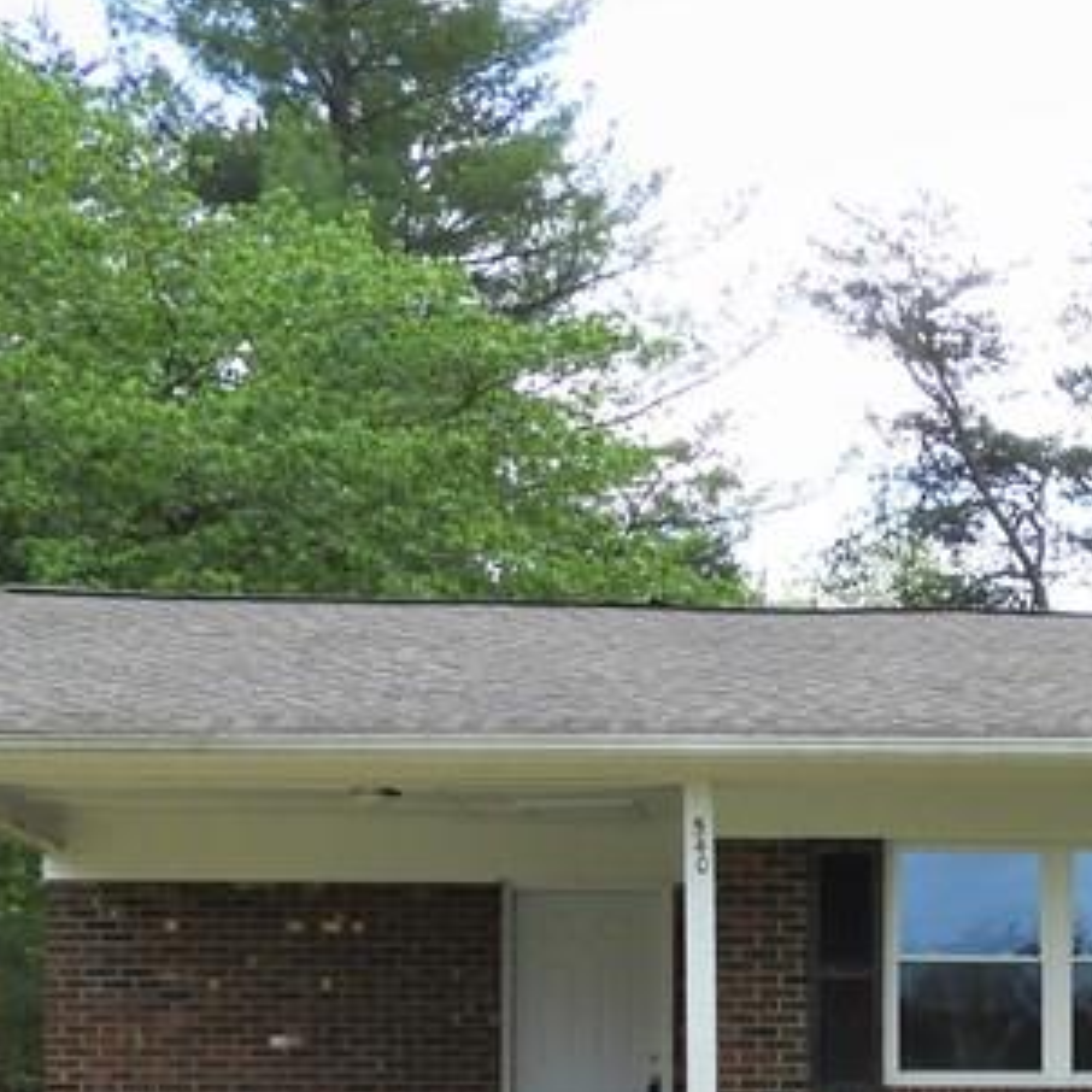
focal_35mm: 120
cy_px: 1200
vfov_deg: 14.2
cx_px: 1414
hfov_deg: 14.0
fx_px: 4283
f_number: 3.8
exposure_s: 1/500
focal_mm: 7.2
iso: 100
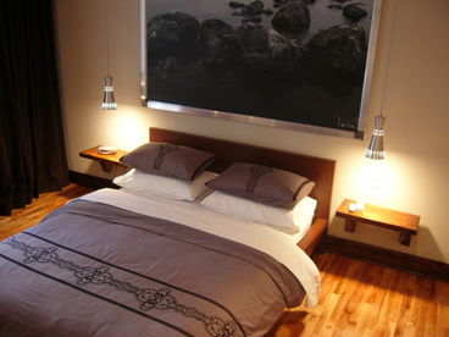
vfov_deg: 40.7
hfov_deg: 52.6
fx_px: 454
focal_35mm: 35
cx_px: 224
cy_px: 168
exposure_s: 1/8
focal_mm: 5.8
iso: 200
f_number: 2.8
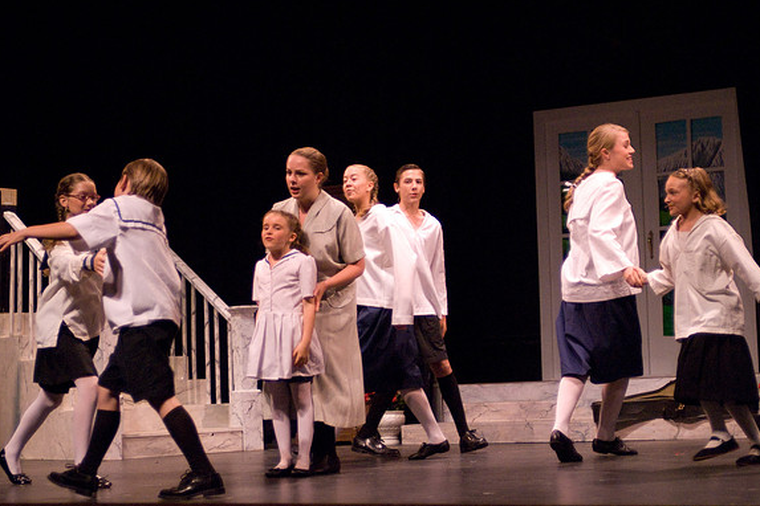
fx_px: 1541
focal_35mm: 73
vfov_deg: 18.7
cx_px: 379
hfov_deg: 27.7
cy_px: 253
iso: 1600
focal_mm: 48
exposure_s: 1/320
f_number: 2.8
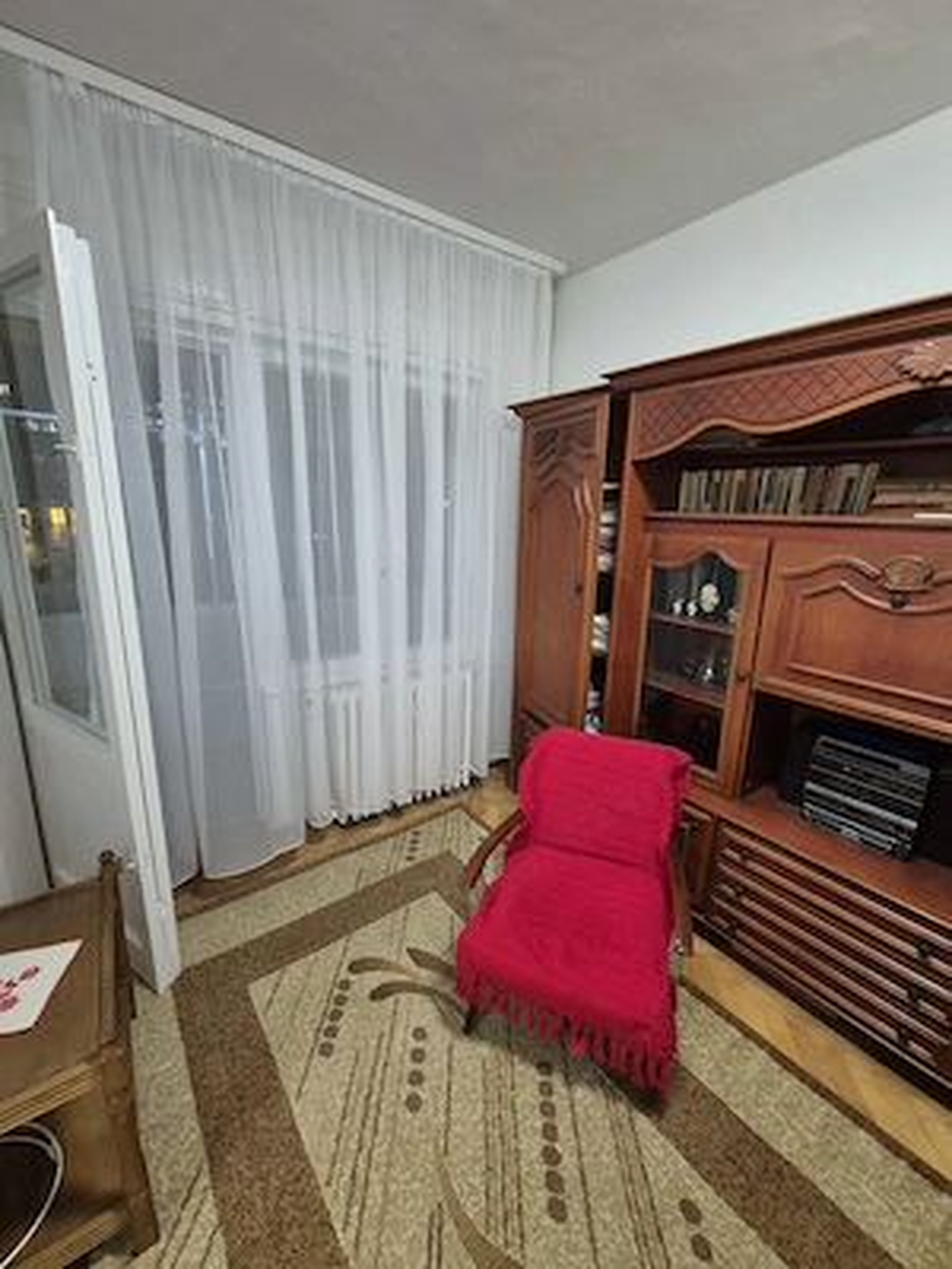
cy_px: 634
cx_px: 476
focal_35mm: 13
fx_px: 477
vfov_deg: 106.2
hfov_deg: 89.9
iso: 800
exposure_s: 1/50
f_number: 2.2
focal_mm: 2.2
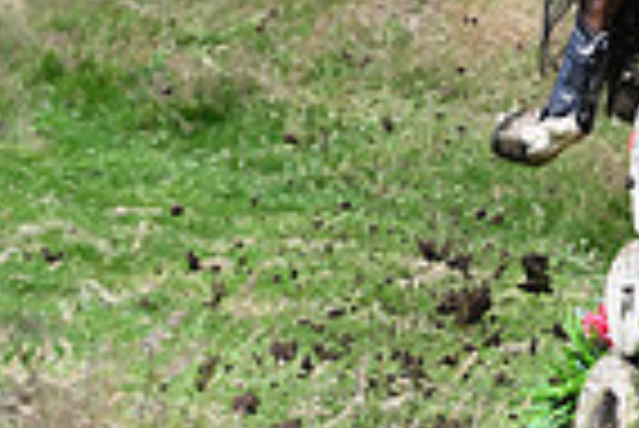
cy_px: -115
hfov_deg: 7.0
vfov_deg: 4.8
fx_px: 5082
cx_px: 1238
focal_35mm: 286
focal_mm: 70
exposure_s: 1/1250
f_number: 4.5
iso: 250
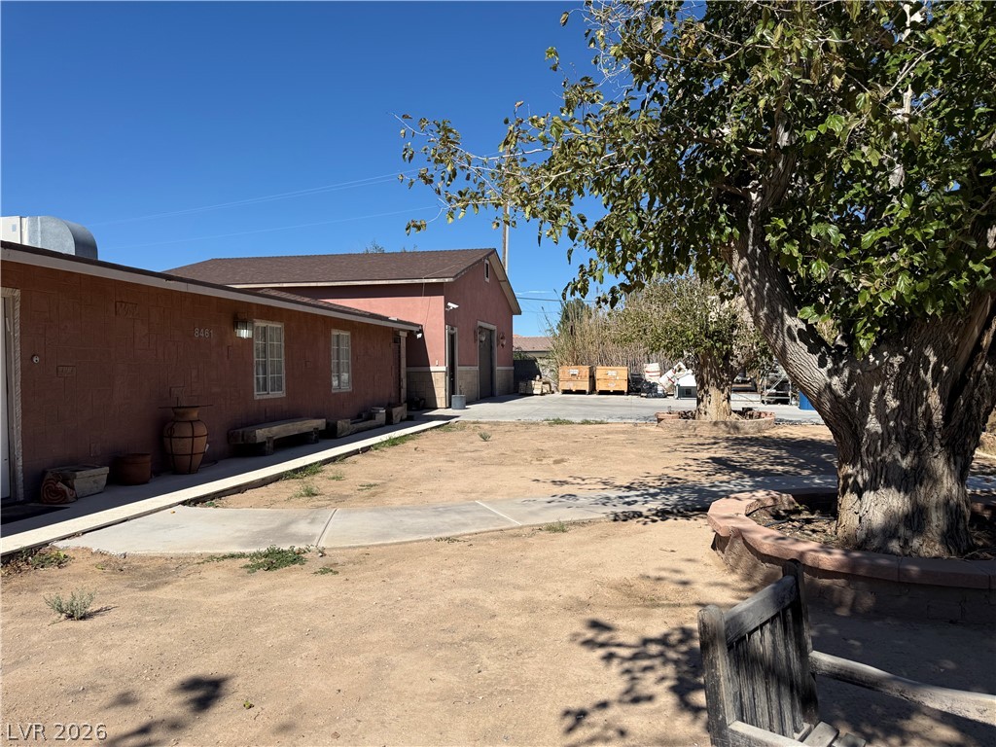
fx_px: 691
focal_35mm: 24
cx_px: 498
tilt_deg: +1.1
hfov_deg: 71.6
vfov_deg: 56.8
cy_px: 374
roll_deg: +0.8
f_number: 1.78
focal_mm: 6.76
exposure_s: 1/7353
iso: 80
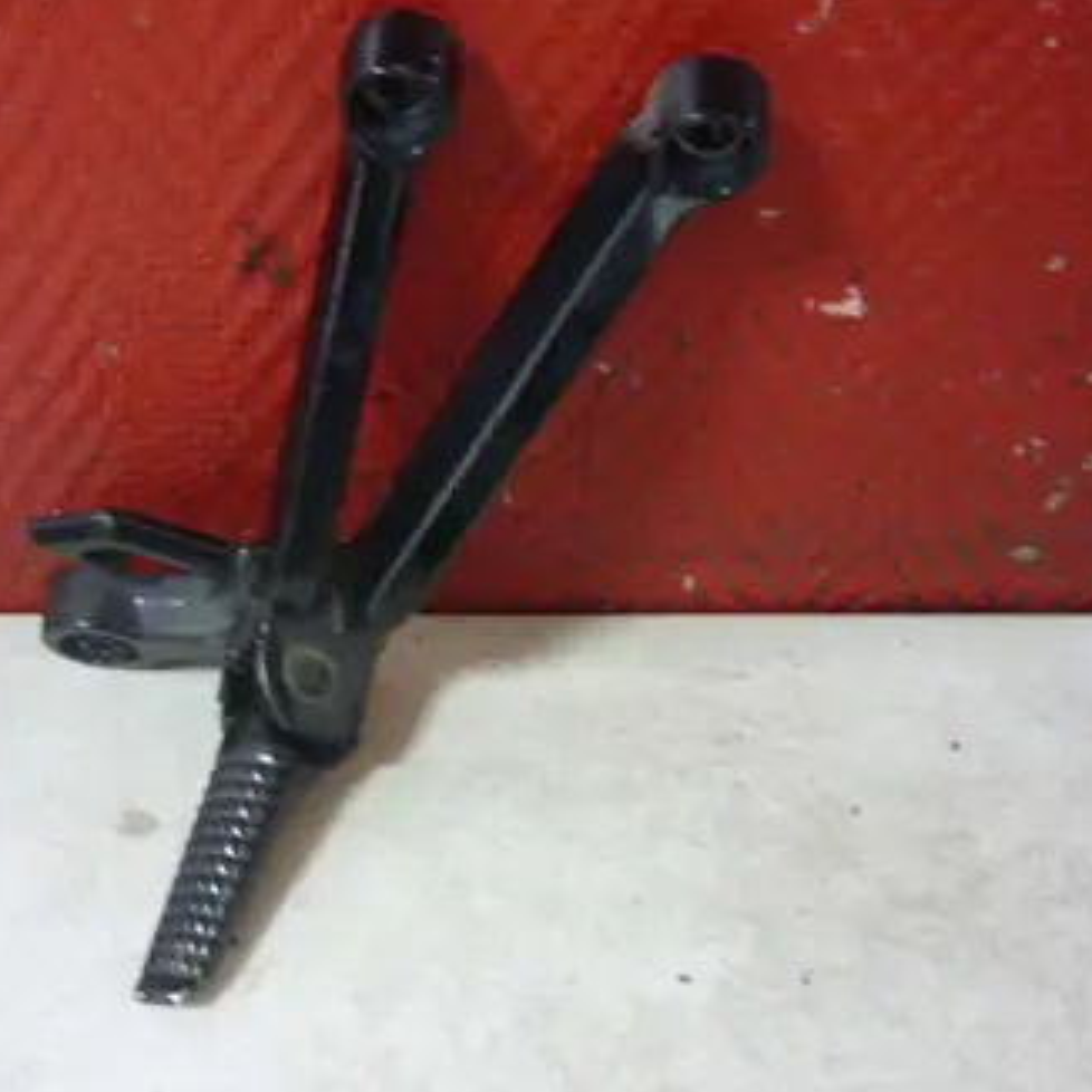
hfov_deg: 38.9
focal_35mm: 43
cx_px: 412
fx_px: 1535
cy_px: 516
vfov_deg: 39.2
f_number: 2.8
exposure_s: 1/8
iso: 400
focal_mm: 5.5
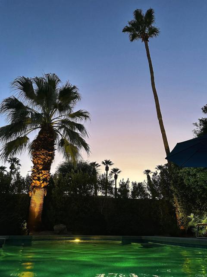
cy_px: 138
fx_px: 191
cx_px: 104
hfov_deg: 56.8
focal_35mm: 24
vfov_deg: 71.6
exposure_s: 1/60
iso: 500
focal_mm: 6.86
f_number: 1.78
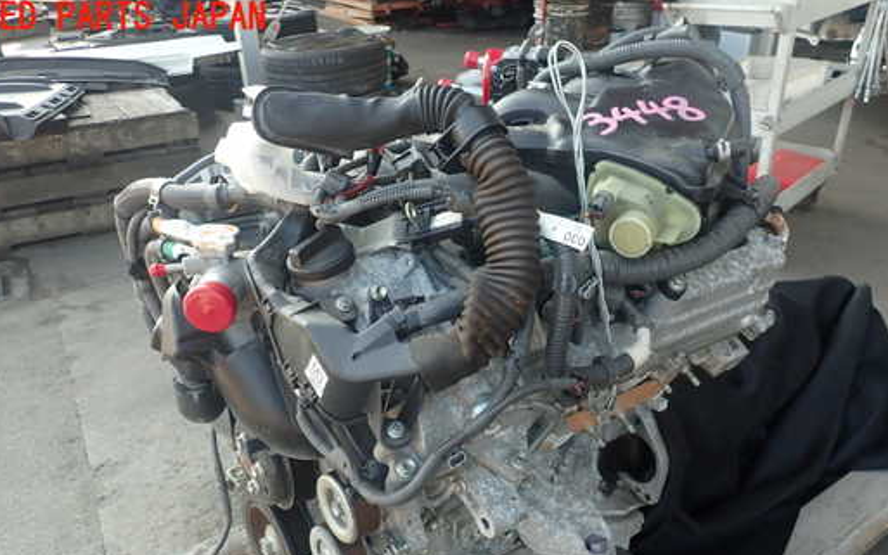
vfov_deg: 40.0
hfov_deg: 61.2
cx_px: 471
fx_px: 750
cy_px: 386
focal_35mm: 31
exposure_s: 1/125
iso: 100
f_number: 2.8
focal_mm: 4.5
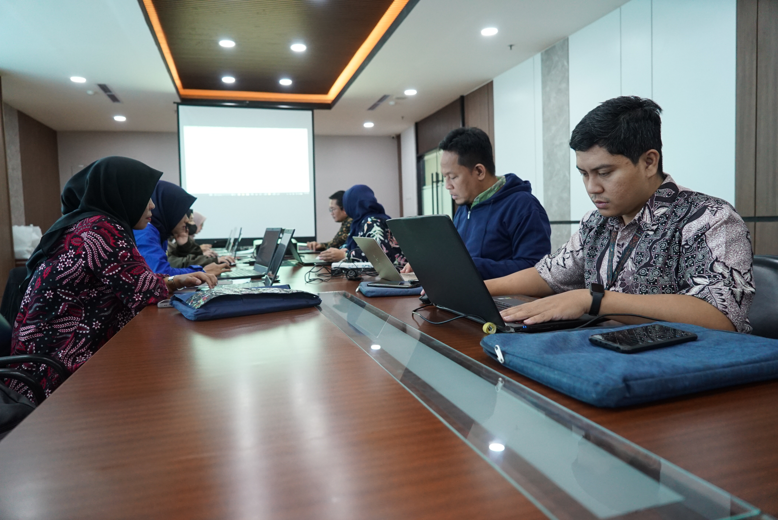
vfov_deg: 53.2
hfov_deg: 73.7
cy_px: 260
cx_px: 389
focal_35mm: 24
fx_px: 519
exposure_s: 1/160
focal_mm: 24
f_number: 4
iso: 4000
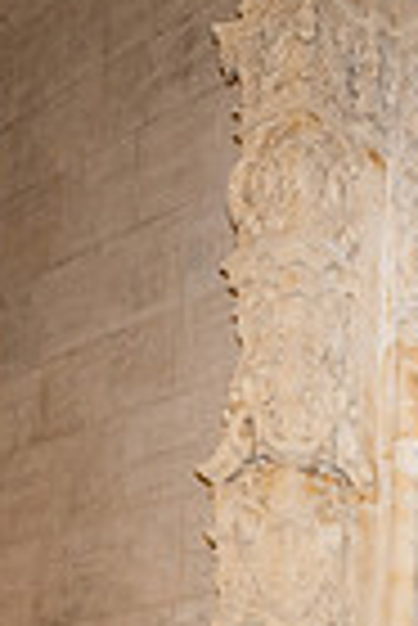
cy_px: 982
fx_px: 1181
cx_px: 607
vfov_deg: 22.9
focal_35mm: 68
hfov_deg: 18.1
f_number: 2.8
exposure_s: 1/125
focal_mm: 14
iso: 800
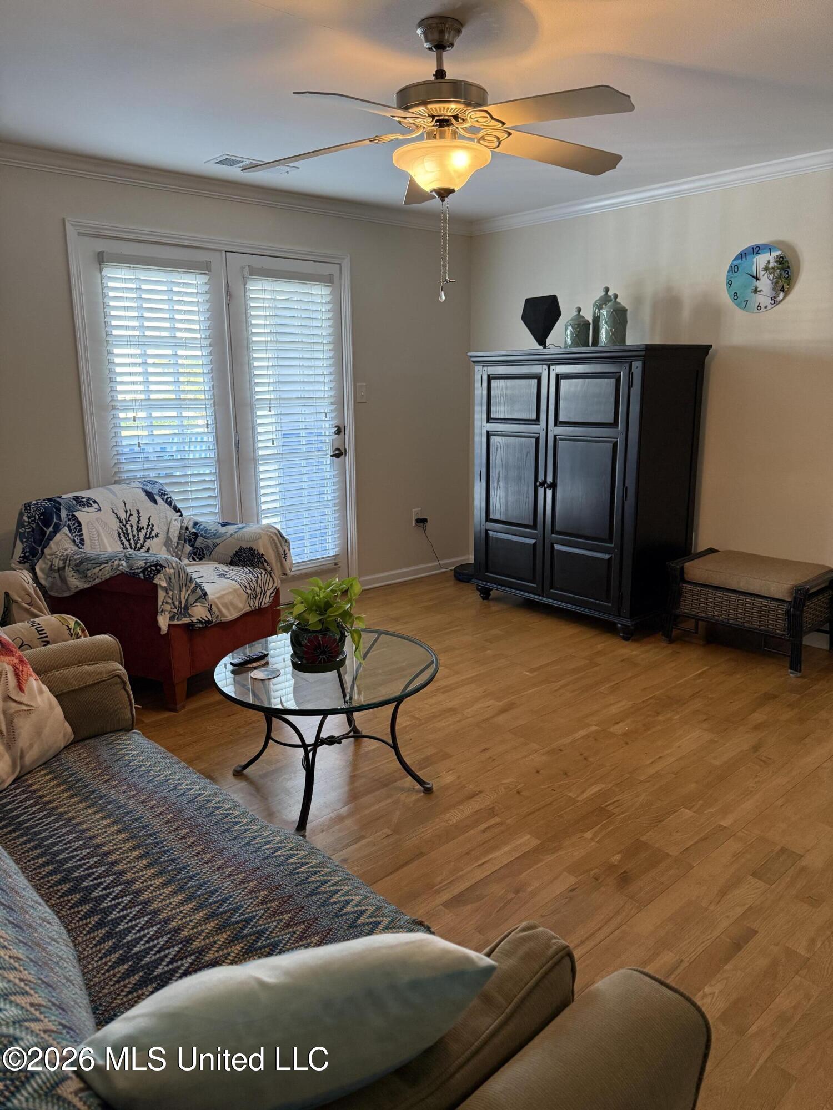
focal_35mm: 24
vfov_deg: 71.6
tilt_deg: -11.4
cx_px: 416
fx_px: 770
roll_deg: +0.4
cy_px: 555
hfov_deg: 56.8
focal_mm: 6.76
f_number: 1.78
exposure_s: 1/120
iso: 400
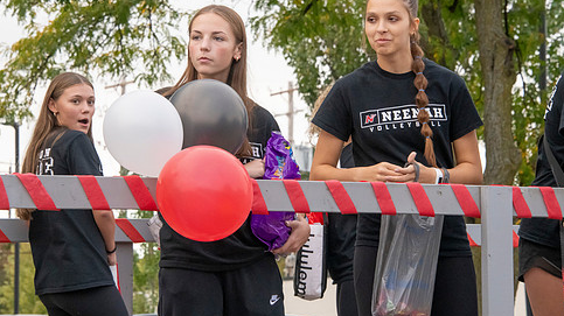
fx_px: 2541
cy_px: 117
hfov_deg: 12.7
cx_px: 272
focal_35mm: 170
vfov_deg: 7.1
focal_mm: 135
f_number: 11
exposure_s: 1/400
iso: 3200
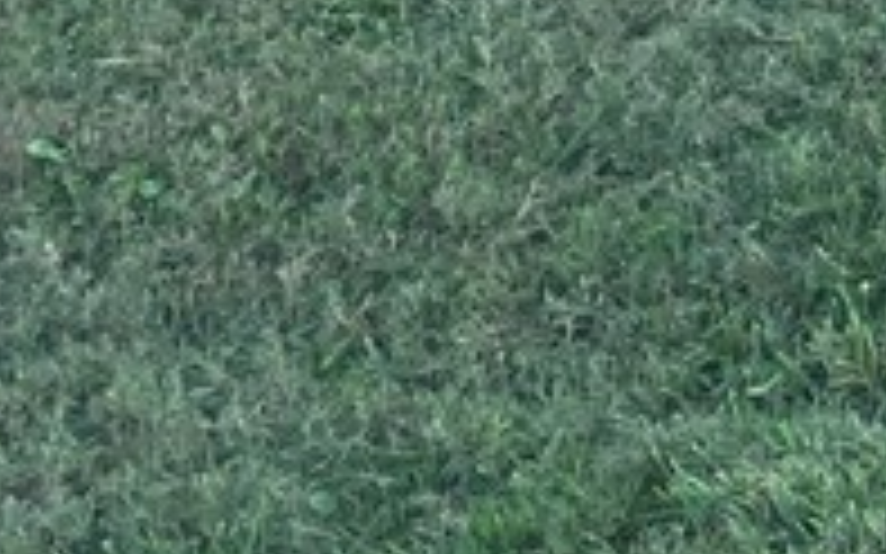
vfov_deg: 8.3
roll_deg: -0.2
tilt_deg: -6.4
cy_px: -833
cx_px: 1583
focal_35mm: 143
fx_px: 3452
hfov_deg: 13.2
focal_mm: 4.2
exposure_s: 1/924
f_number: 1.6
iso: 32
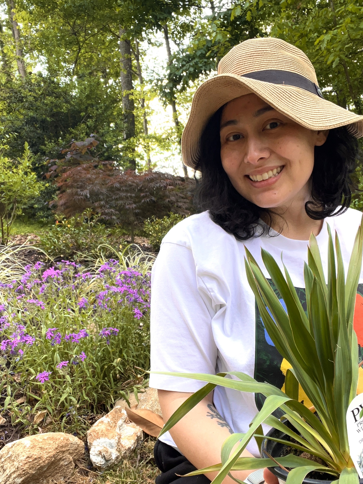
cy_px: 259
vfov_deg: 50.1
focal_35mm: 37
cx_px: 168
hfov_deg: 38.6
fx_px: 517
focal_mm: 2.71
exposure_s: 1/102
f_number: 2.2
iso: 100
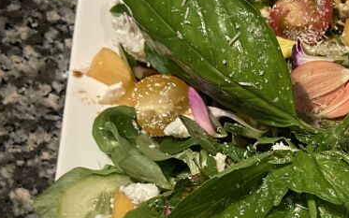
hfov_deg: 28.8
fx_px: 656
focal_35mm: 69
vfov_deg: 18.0
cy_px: 258
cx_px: 304
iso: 250
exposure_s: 1/50
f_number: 1.8
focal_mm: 4.25
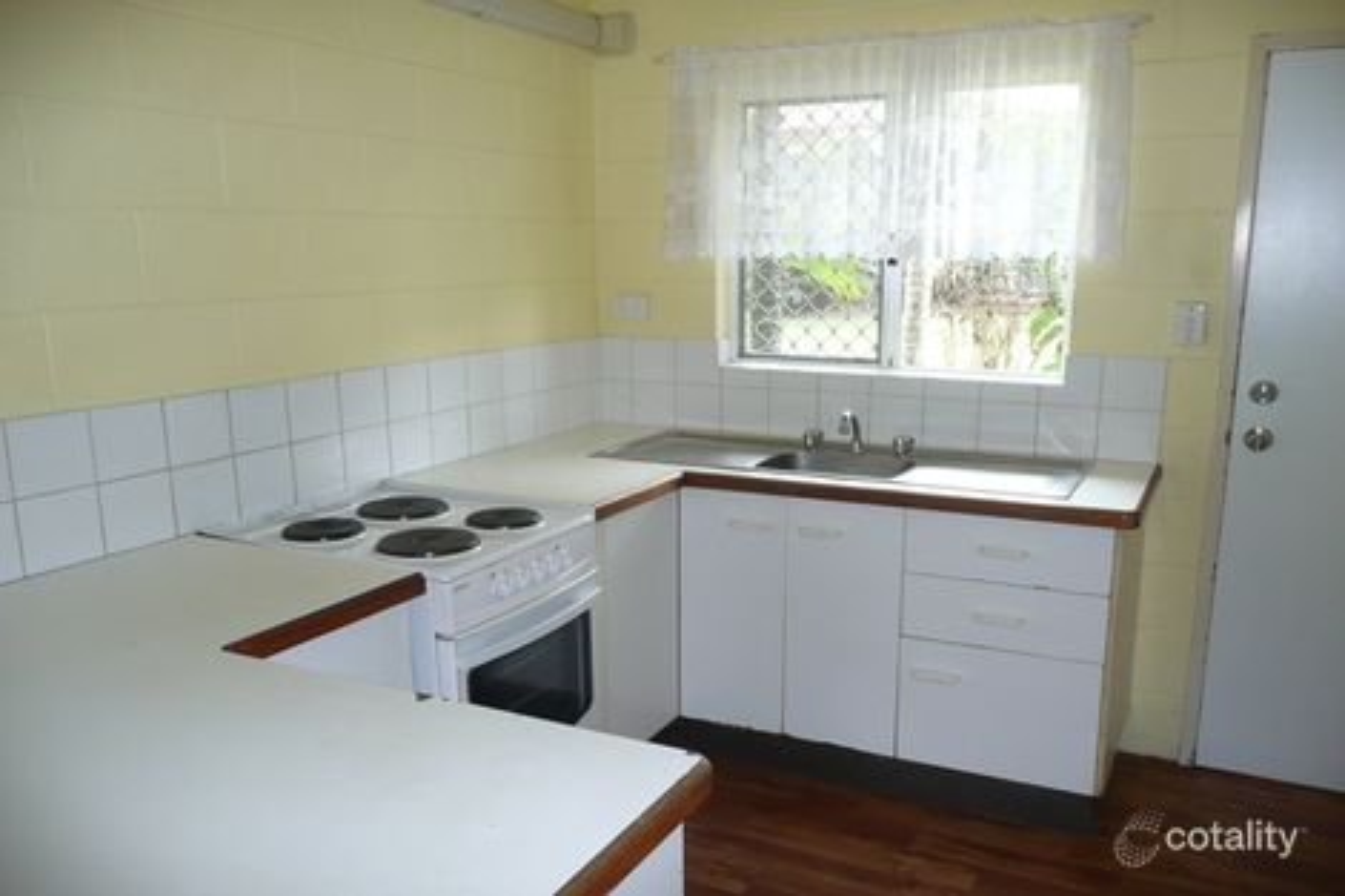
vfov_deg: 46.4
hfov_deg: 65.5
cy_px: 448
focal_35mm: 28
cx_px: 672
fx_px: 1046
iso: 100
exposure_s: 1/30
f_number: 3.3
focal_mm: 4.6
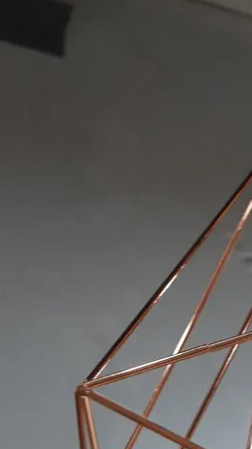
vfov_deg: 20.5
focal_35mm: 102
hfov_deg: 11.6
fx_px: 1212
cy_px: 419
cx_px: 311
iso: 640
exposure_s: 1/60
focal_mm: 21
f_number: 4.6
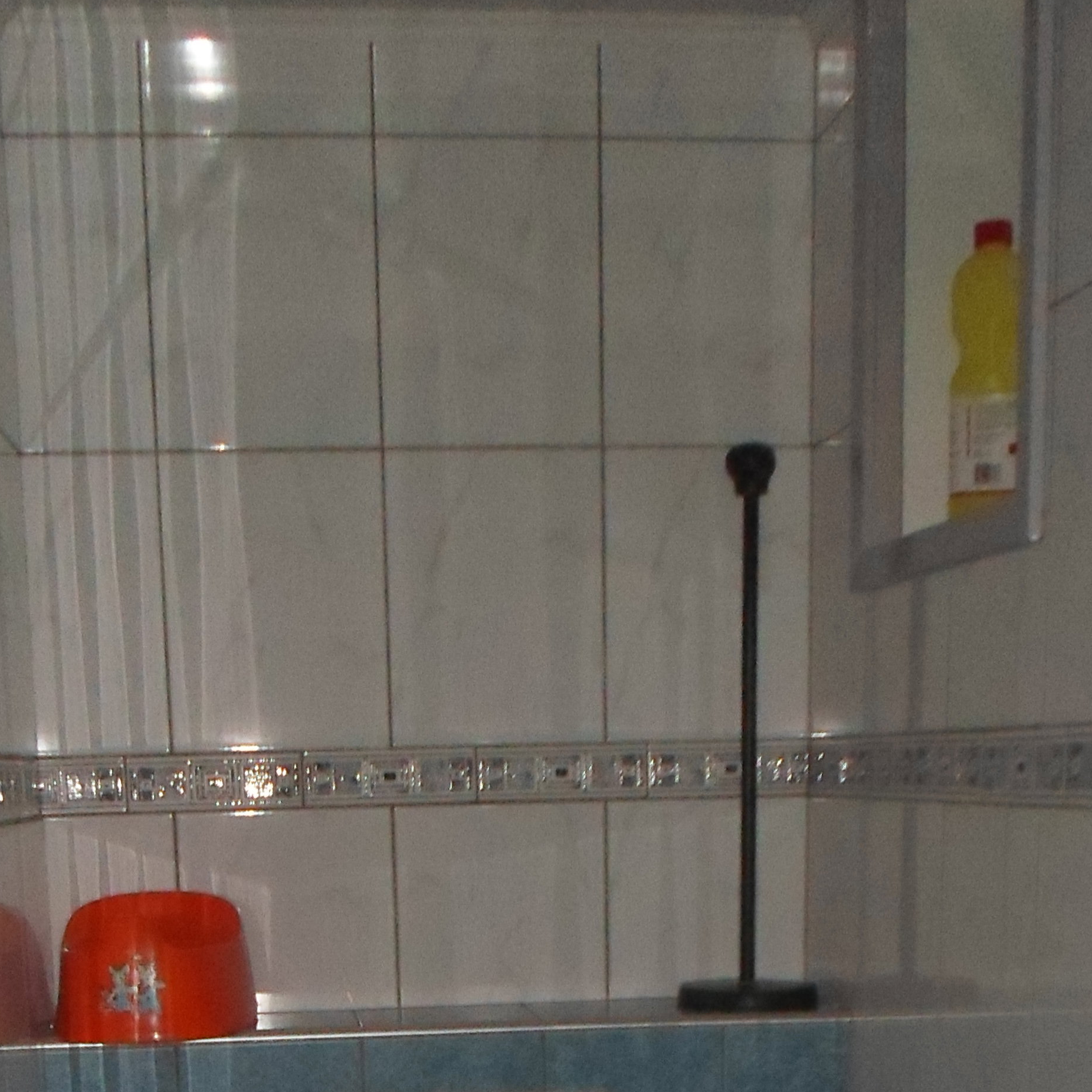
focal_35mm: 55
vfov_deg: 28.1
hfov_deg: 31.1
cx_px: 488
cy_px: 1221
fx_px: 1963
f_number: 9.2
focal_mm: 4.5
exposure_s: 1/30
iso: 640
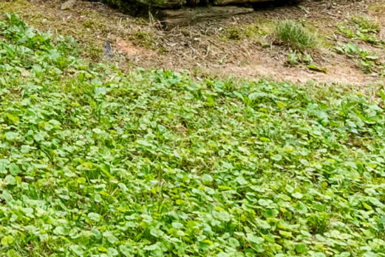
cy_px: -356
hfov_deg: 13.4
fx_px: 1295
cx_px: -475
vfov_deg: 10.0
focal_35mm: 121
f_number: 9
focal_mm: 21
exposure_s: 1/800
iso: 200
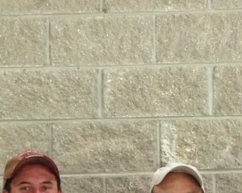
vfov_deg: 8.2
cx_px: 87
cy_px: 224
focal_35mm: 187
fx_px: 1337
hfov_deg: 10.3
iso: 160
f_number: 2.4
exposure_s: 1/20
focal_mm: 4.13
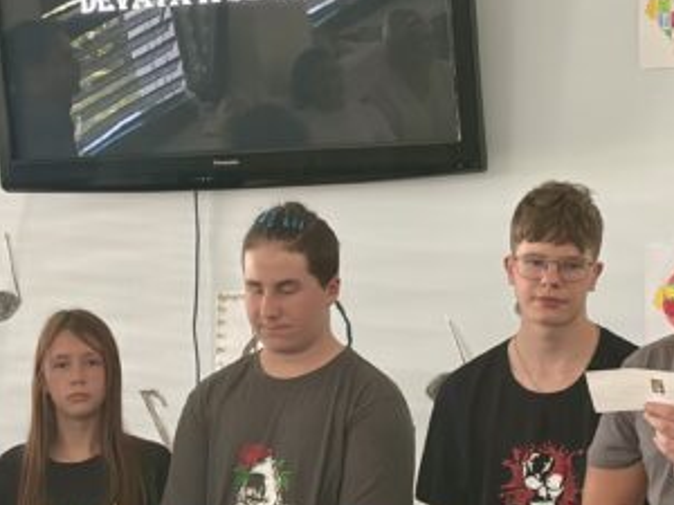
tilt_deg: +0.5
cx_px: 177
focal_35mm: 133
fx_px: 2590
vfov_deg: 11.1
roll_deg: +1.0
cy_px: 350
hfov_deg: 14.8
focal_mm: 5.96
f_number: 1.6
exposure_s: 1/56
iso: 160
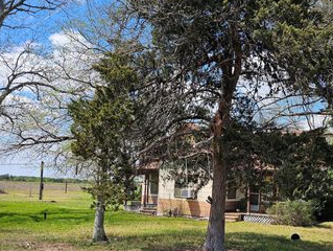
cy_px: 181
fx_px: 347
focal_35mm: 36
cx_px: 255
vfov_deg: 38.9
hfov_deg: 49.0
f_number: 1.7
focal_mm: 6.3
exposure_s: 1/563
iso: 10
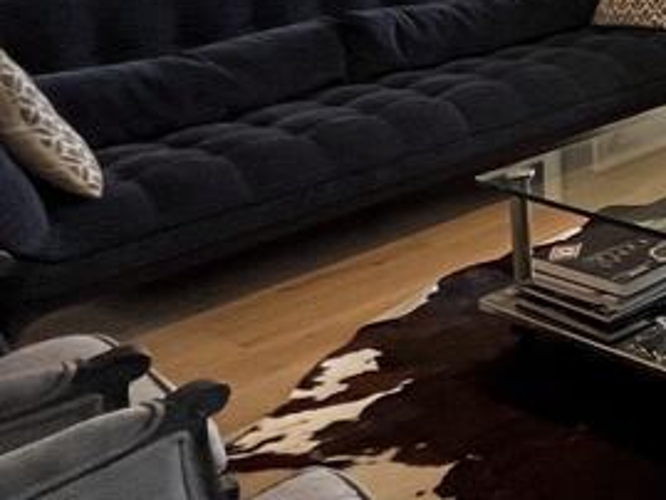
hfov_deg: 22.8
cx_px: 1129
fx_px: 1116
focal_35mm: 58
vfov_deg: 22.3
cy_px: -168
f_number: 1.8
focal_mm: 1.57
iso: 250
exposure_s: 1/91
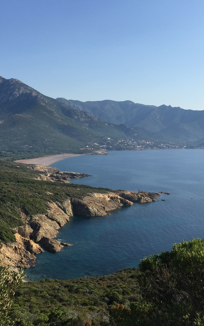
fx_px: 374
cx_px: 66
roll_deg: -0.8
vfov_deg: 47.2
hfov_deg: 30.3
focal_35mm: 42
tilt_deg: -3.7
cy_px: 164
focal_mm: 4.15
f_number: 2.2
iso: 32
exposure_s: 1/1883
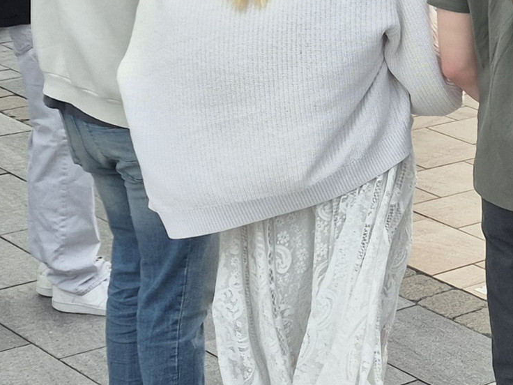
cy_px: 119
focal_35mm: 120
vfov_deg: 12.3
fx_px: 1778
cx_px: 879
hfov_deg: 14.7
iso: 25
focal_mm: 5.4
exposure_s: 1/644
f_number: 1.8
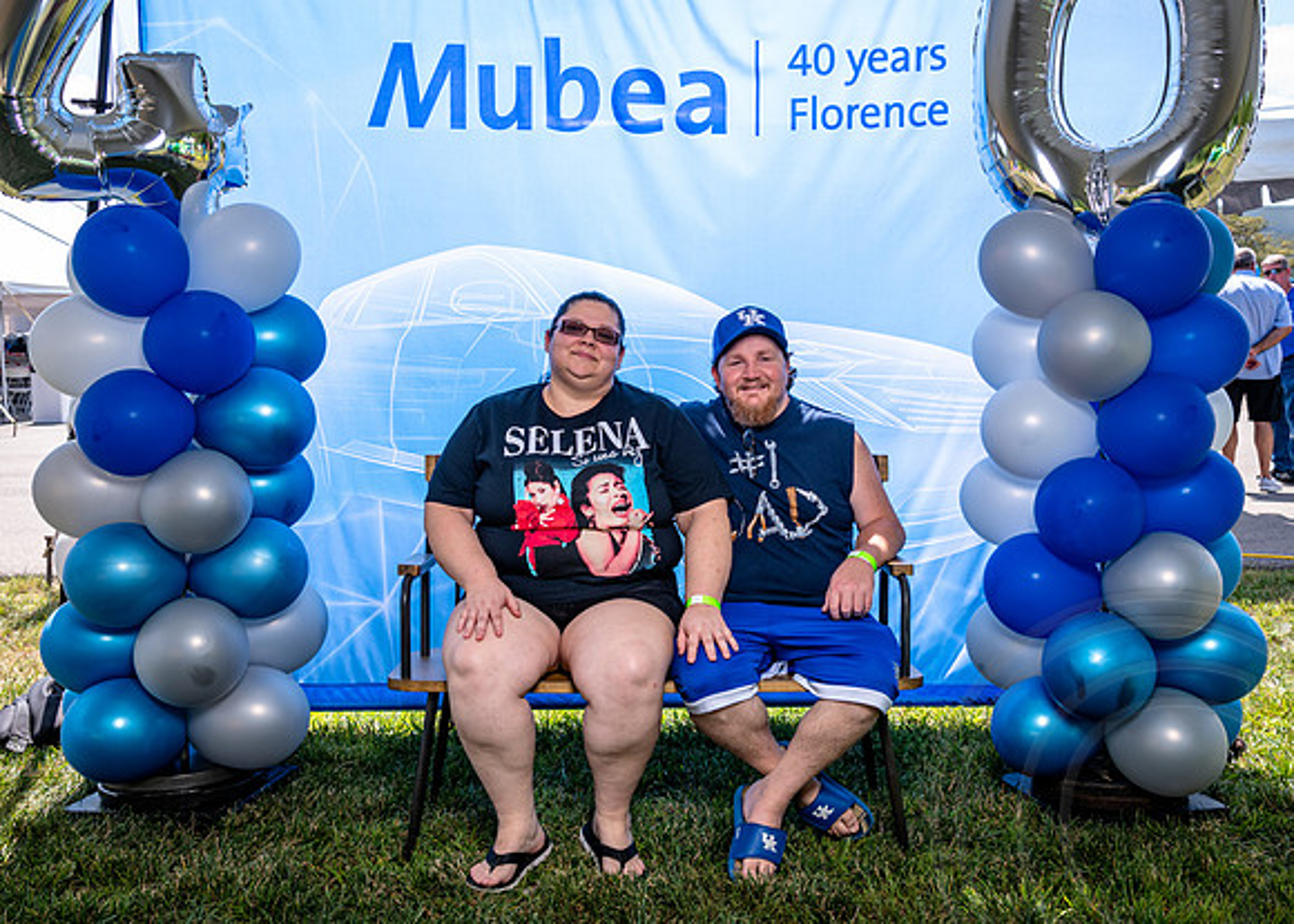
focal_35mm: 40
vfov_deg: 35.1
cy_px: 418
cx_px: 654
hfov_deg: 47.8
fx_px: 1459
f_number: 5.6
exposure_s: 1/250
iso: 200
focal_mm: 32
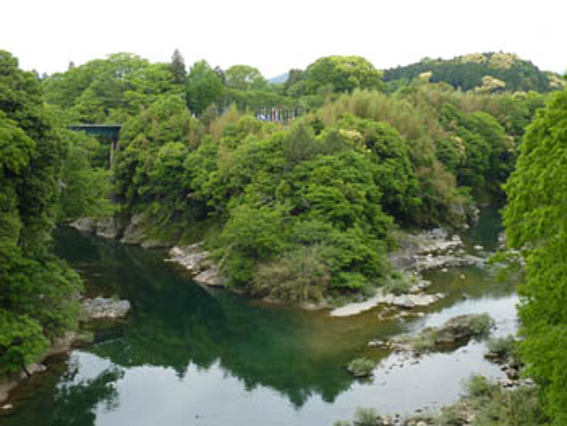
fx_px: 623
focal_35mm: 38
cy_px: 213
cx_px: 284
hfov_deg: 48.9
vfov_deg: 37.8
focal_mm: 4.4
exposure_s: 1/100
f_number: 4
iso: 80
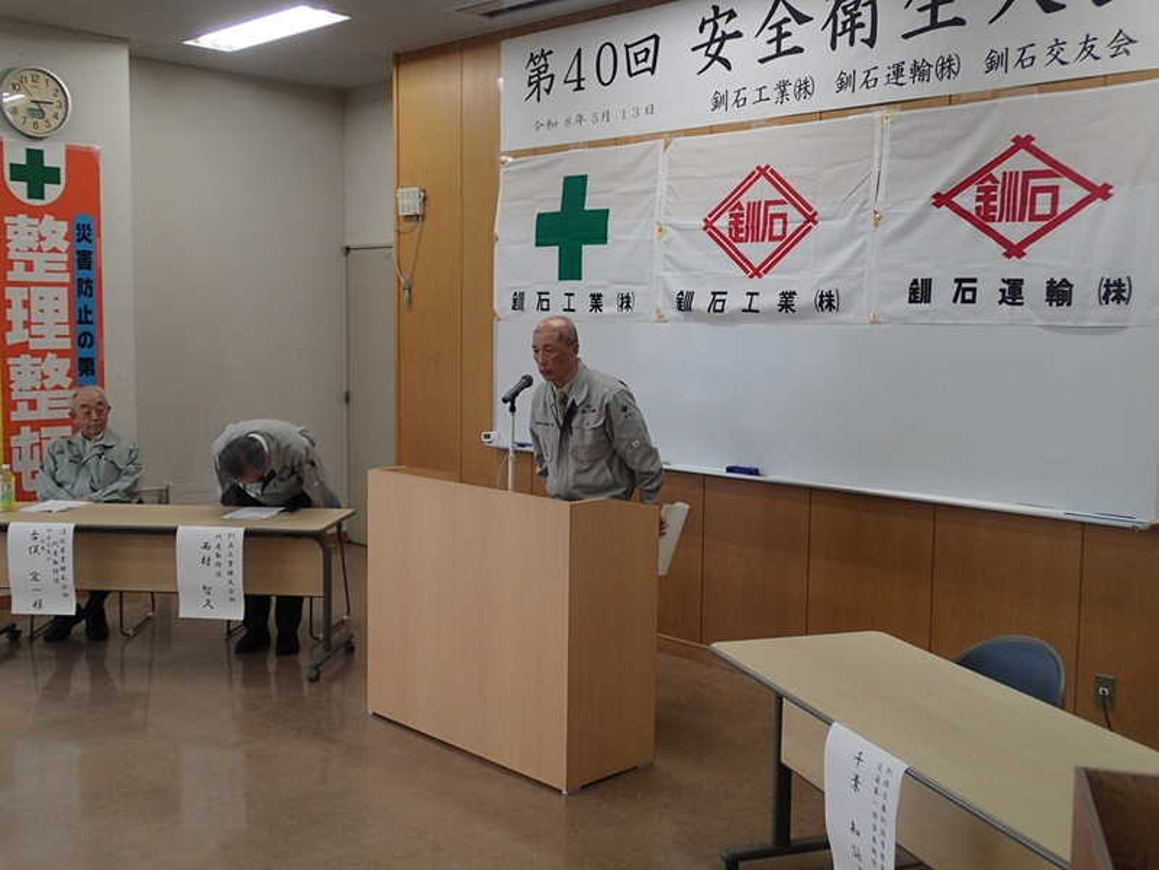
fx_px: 1172
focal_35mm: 35
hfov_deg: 52.6
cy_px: 435
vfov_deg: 40.7
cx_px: 580
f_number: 2.6
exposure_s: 1/80
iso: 125
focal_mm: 6.42
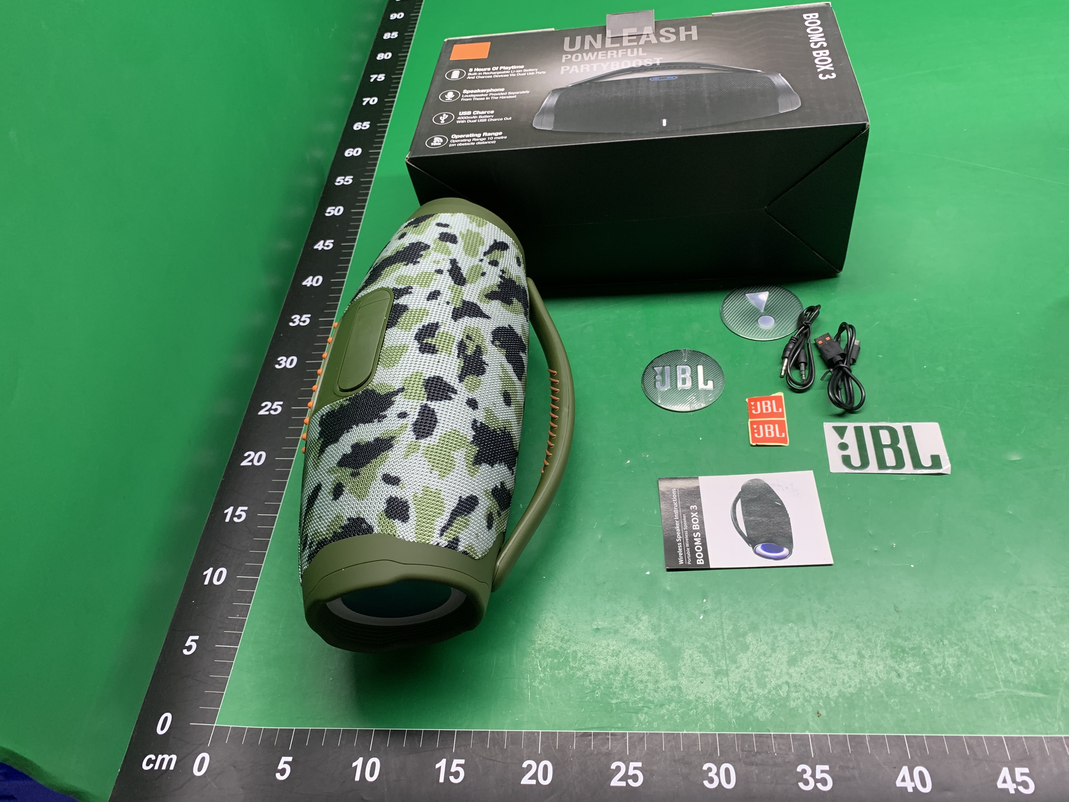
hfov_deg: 67.3
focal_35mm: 26
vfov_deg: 53.1
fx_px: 803
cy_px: 401
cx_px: 534
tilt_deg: -48.8
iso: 100
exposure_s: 1/77
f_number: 1.8
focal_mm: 4.25
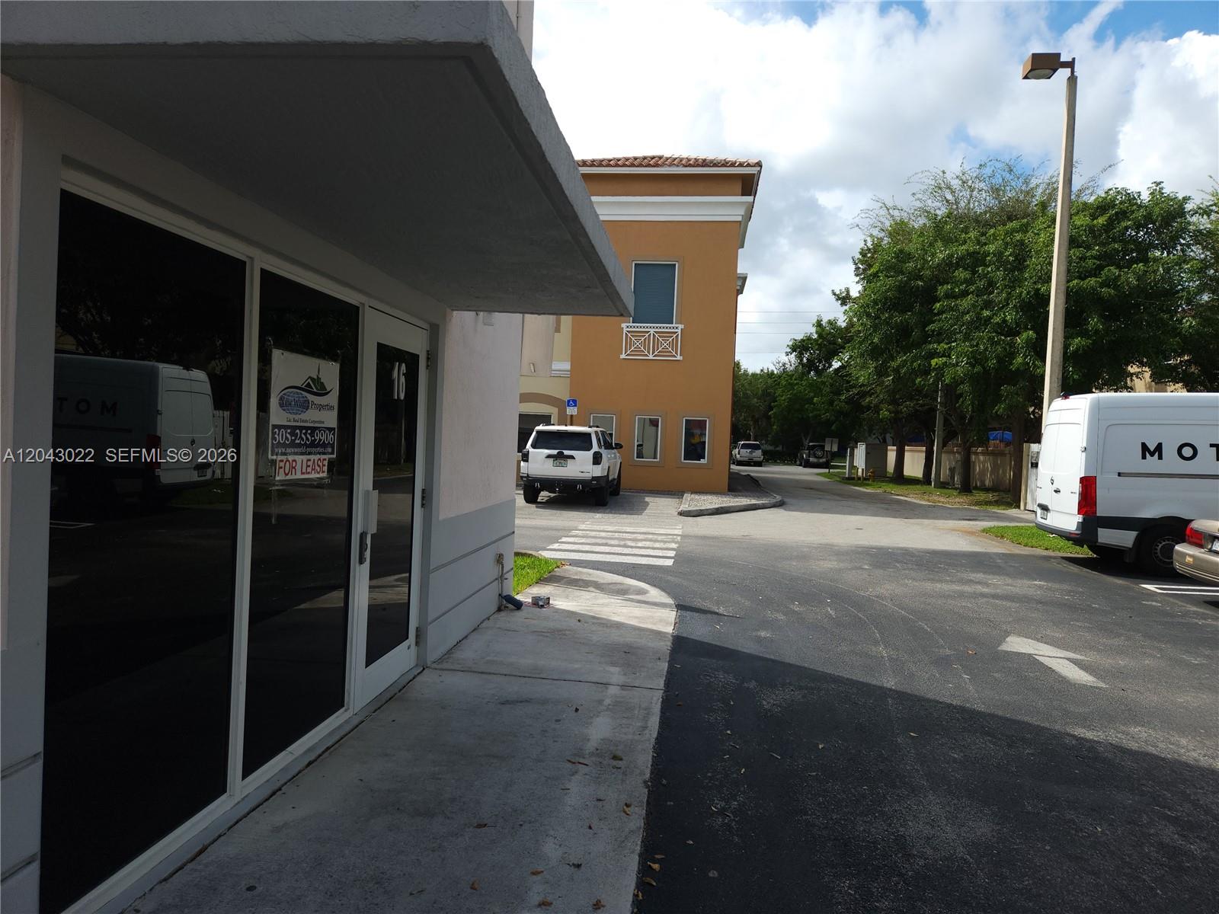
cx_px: 610
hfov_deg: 73.9
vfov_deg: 58.9
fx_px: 810
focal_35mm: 23
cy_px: 457
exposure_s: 1/1908
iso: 40
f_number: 1.8
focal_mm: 5.4
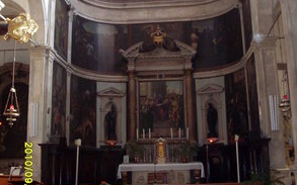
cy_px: 54
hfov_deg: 36.9
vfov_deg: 23.4
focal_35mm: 55
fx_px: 445
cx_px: 151
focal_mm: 6.3
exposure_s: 1/45
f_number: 2.8
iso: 240
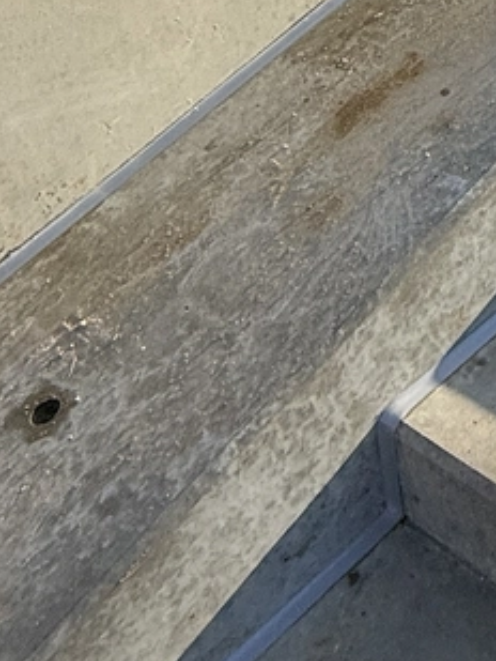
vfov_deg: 24.1
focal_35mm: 68
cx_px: 724
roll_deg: +1.9
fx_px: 1298
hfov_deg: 19.2
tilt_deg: -15.0
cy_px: -257
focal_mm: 2.22
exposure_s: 1/799
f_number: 2.2
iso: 50
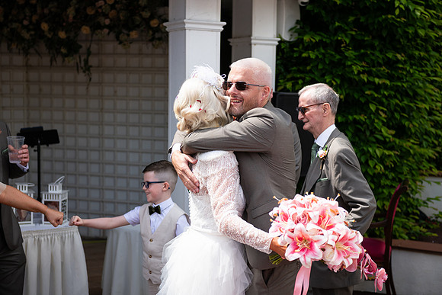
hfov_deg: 34.5
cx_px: 221
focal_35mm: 58
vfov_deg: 23.4
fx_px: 712
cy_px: 148
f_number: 3.5
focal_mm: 58
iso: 160
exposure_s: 1/1250
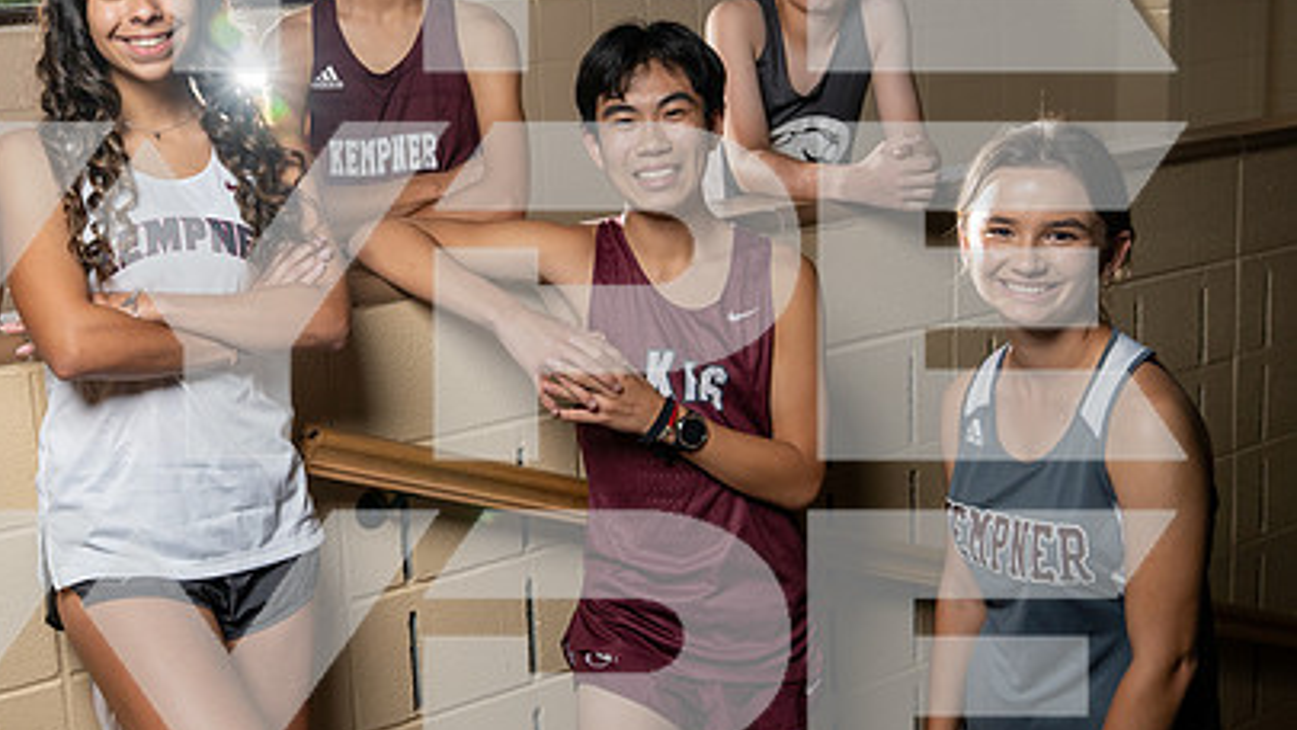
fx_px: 1548
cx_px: 371
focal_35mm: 45
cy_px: 293
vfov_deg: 26.5
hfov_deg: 44.4
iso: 400
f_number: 4.5
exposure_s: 1/250
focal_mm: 30
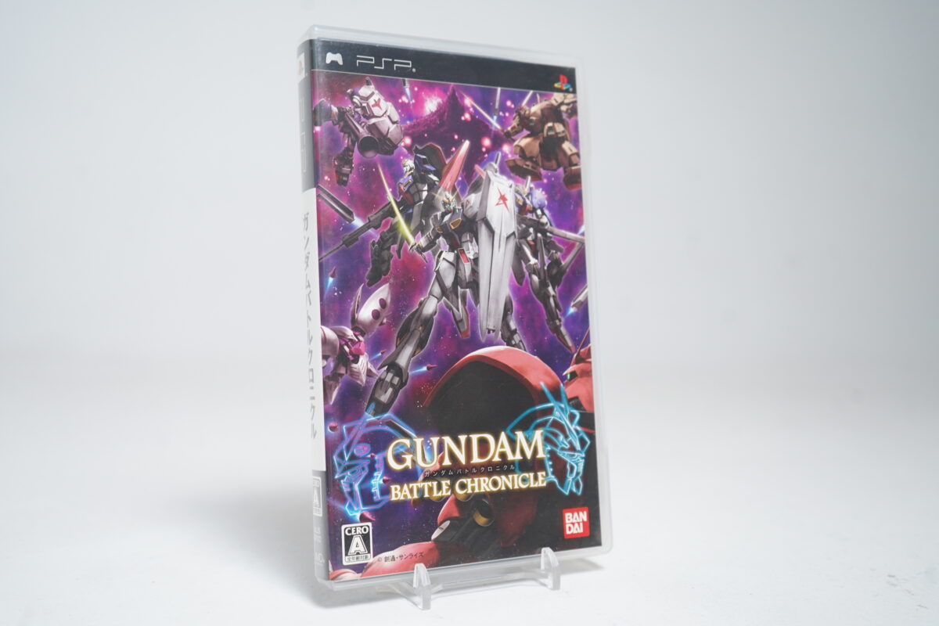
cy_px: 313
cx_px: 470
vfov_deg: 35.1
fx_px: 991
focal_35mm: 38
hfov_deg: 50.7
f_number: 5
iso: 800
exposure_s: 1/40
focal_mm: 38
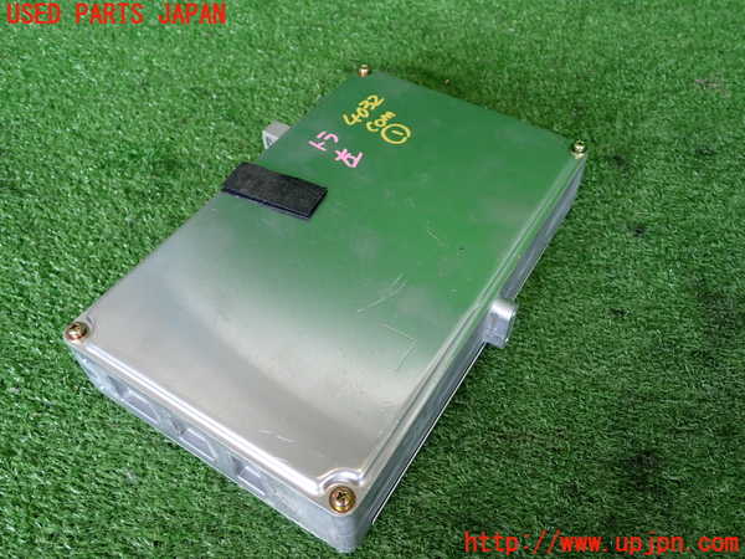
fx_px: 646
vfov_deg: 46.8
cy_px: 280
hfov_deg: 60.0
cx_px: 372
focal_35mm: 30
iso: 200
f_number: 2.3
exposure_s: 1/80
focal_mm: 5.4
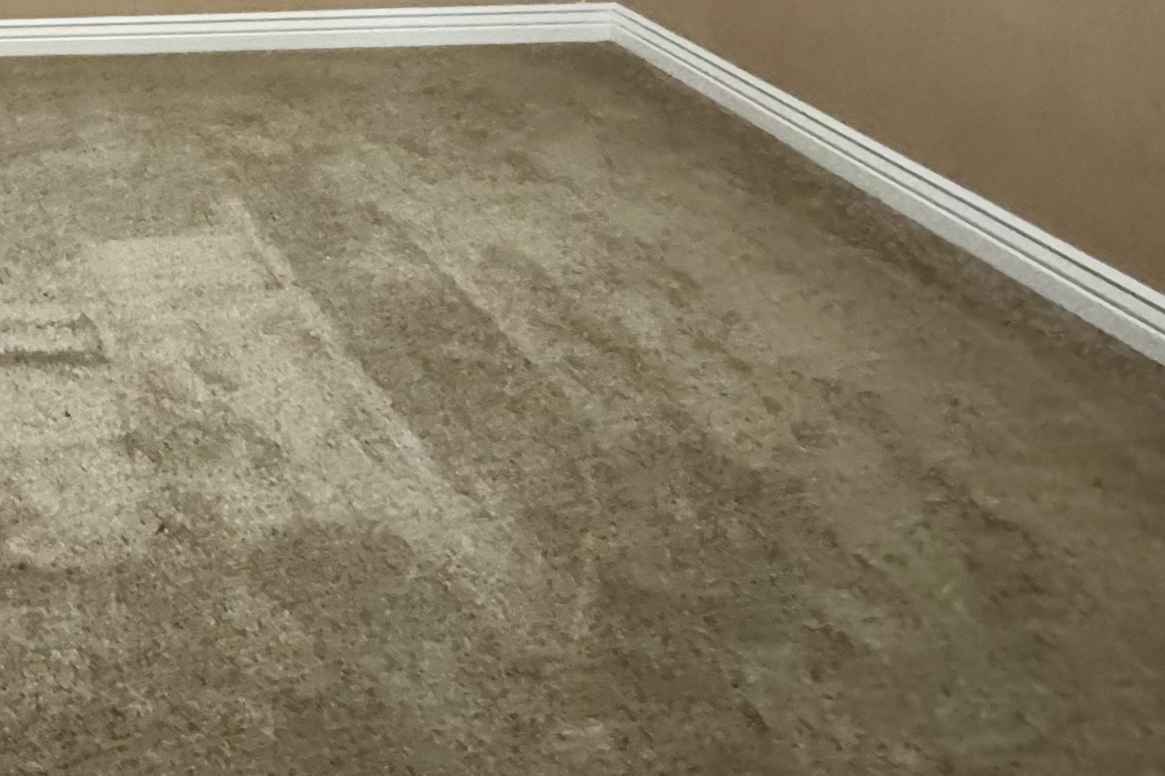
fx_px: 1197
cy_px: -205
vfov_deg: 29.6
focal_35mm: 37
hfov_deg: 39.2
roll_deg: +3.3
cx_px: -202
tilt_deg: -6.8
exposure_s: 1/60
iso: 1250
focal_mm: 2.22
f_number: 2.2
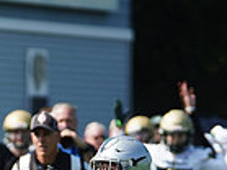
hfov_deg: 2.6
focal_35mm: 748
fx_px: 4901
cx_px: -180
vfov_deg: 2.0
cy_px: 266
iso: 400
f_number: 2.8
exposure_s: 1/4000
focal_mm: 186
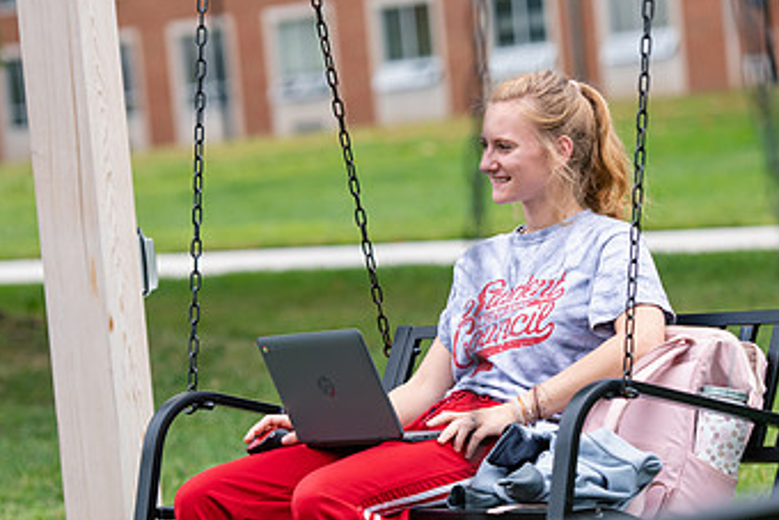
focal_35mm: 191
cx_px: 490
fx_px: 4135
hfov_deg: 10.8
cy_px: 375
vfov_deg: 7.2
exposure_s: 1/500
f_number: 3.2
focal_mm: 112
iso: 160
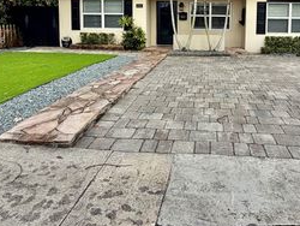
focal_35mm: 28
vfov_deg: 46.8
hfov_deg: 62.5
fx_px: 243
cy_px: 41
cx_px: 188
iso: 40
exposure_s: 1/726
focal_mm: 2.22
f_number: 2.2
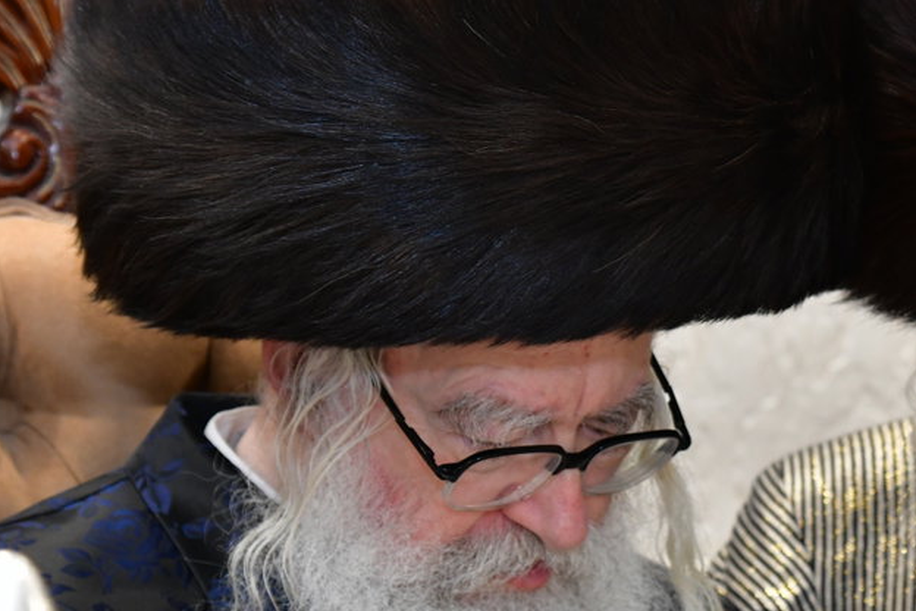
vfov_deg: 7.8
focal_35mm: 175
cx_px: 740
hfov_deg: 11.7
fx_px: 4452
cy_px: 356
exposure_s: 1/100
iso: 1600
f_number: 5.6
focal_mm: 78
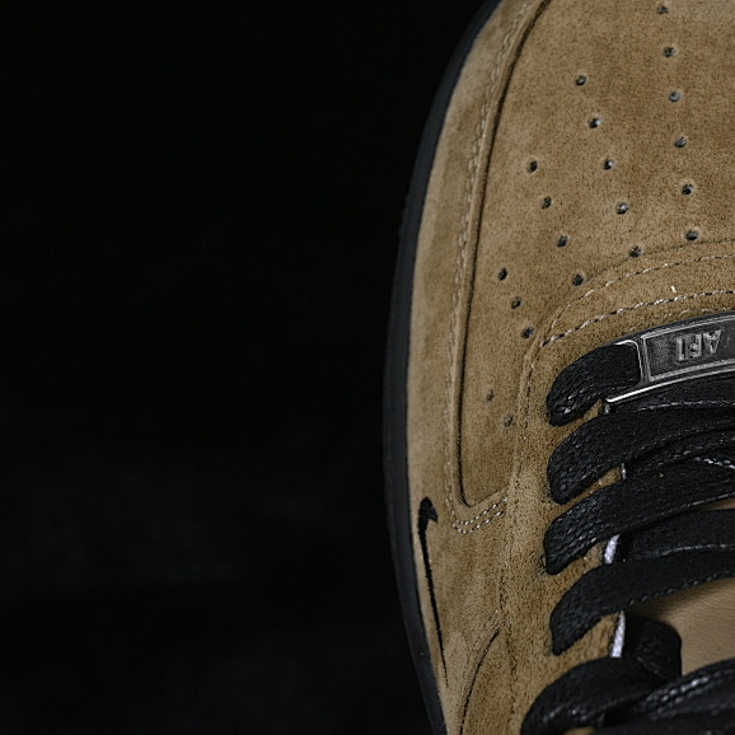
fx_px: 2859
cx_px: 683
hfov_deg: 14.5
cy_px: 320
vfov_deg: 14.6
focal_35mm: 119
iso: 160
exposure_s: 1/60
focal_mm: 50
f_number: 7.1
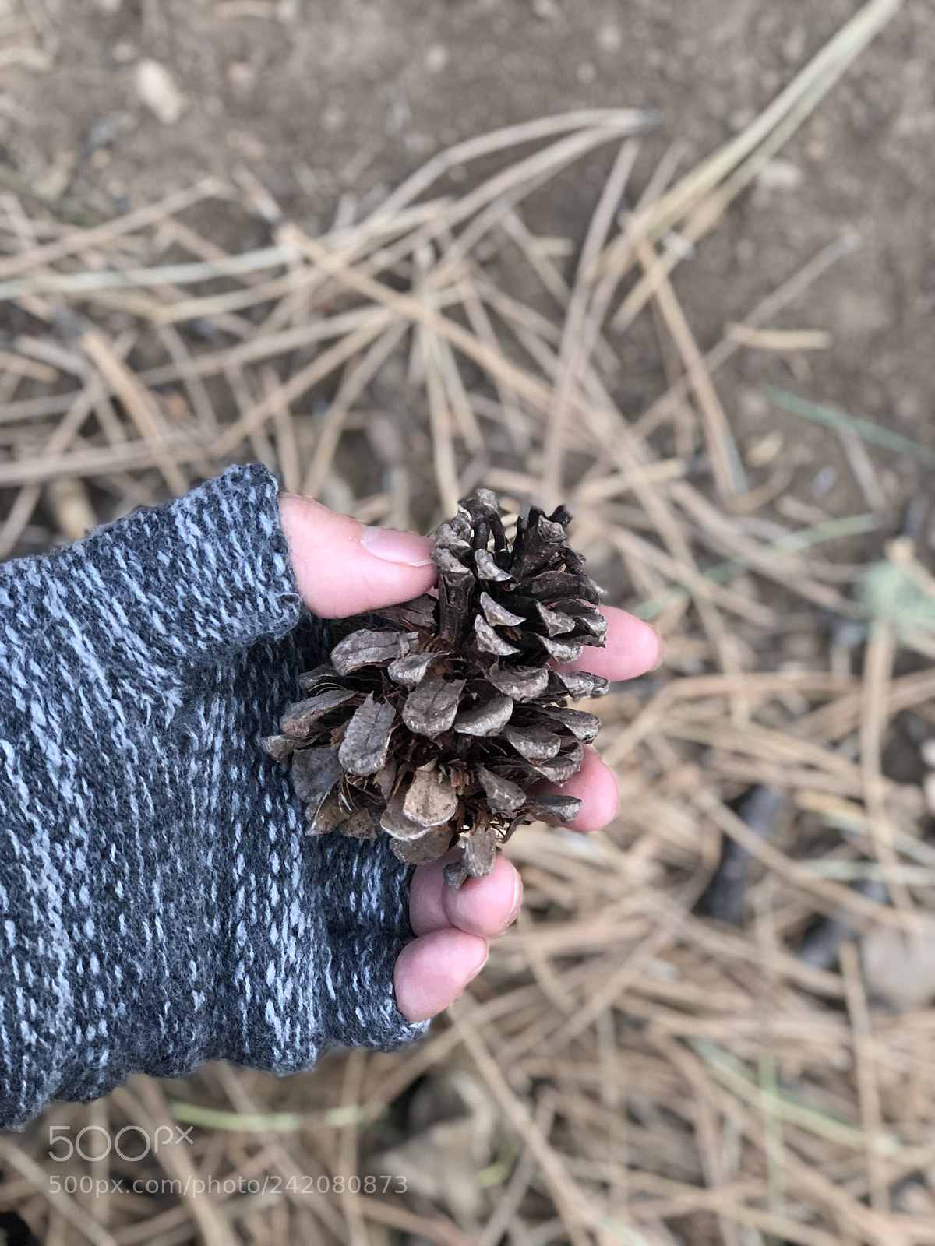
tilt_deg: -80.1
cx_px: 468
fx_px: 2053
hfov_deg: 25.7
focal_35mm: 57
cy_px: 623
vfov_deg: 33.8
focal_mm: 6.6
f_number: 2.8
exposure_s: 1/60
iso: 125
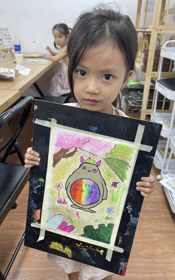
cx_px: 98
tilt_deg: -25.8
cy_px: 138
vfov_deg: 68.4
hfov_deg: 45.9
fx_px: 206
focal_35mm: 27
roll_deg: -4.7
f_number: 1.6
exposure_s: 1/100
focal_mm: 5.1
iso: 64
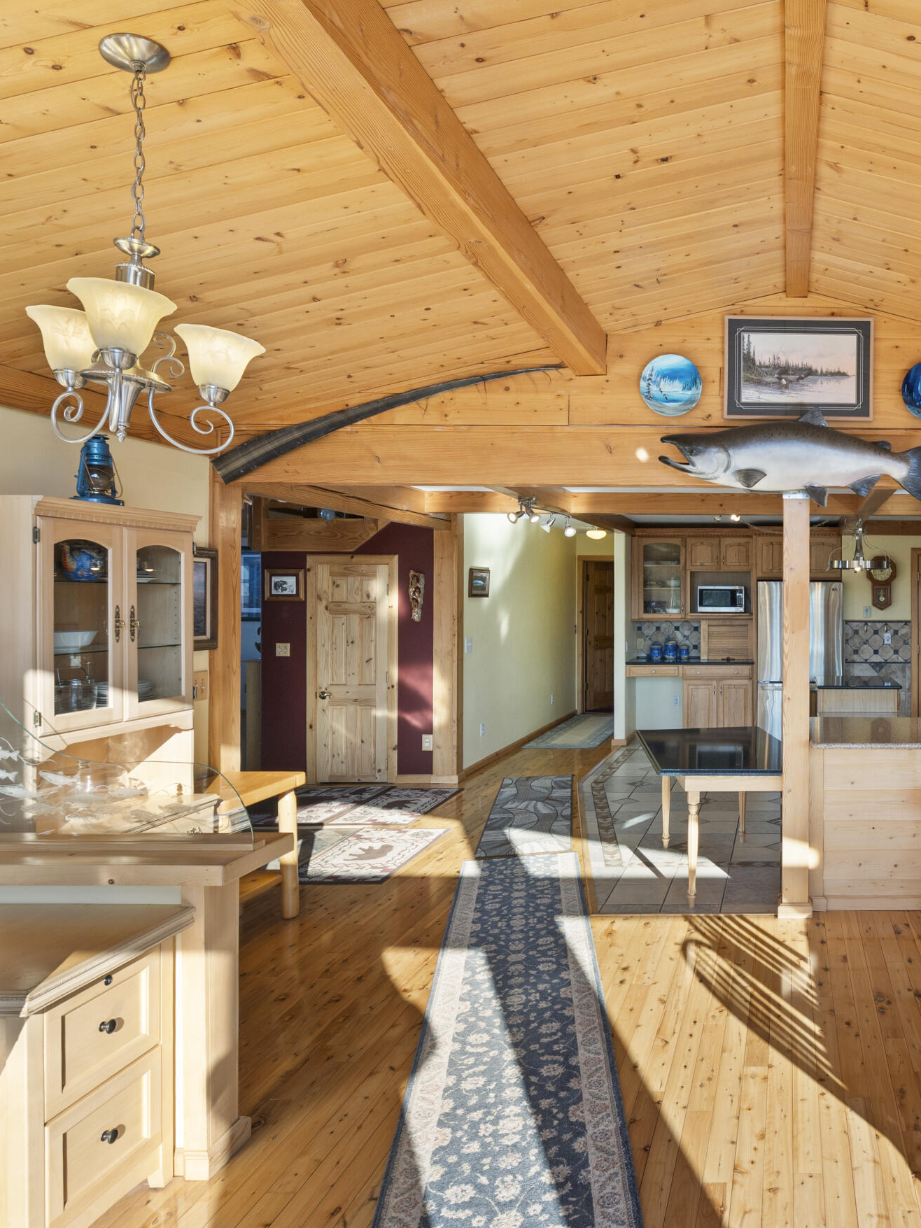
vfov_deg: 73.9
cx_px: 804
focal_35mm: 23
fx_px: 816
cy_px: 610
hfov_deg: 52.7
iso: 400
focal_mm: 14
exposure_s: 1/125
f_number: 8
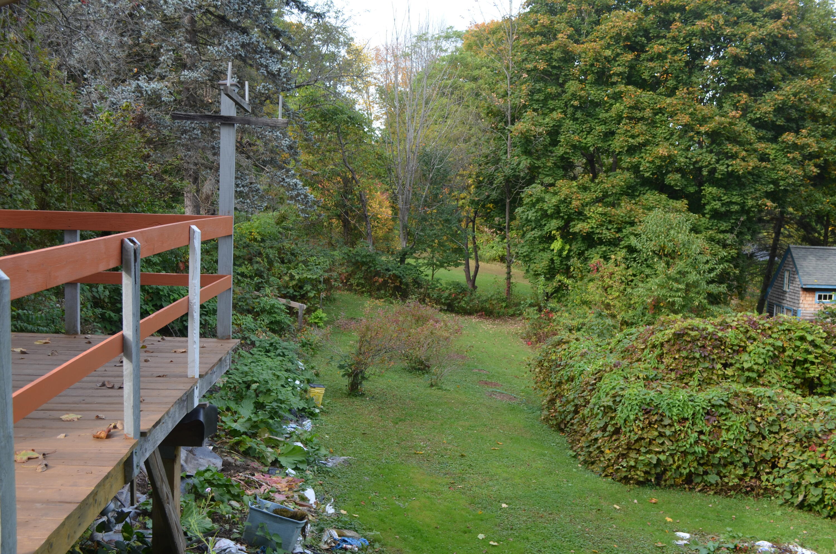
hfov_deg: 57.3
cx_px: 418
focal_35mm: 33
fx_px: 765
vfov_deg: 39.8
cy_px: 277
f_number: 5.6
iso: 200
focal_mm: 22
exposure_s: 1/125
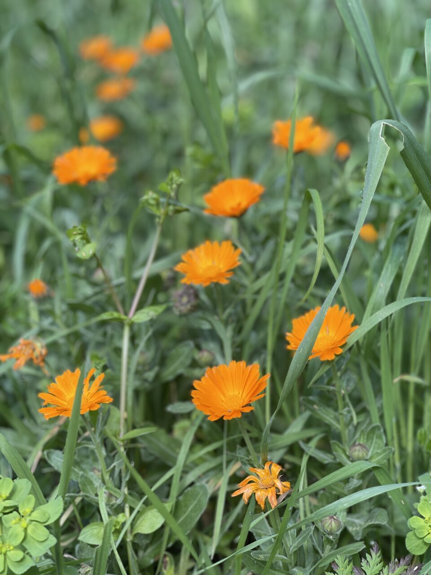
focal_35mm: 64
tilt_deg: -16.0
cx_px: 216
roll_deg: +1.2
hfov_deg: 22.9
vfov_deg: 30.3
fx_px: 1062
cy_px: 288
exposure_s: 1/121
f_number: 2.2
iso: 20
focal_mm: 7.5
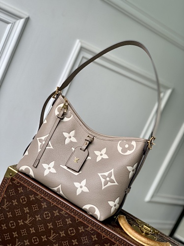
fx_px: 369
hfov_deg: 28.0
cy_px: 123
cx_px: 92
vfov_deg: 36.8
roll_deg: -25.1
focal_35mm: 52
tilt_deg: -8.7
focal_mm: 6
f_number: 2.4
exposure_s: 1/124
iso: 16
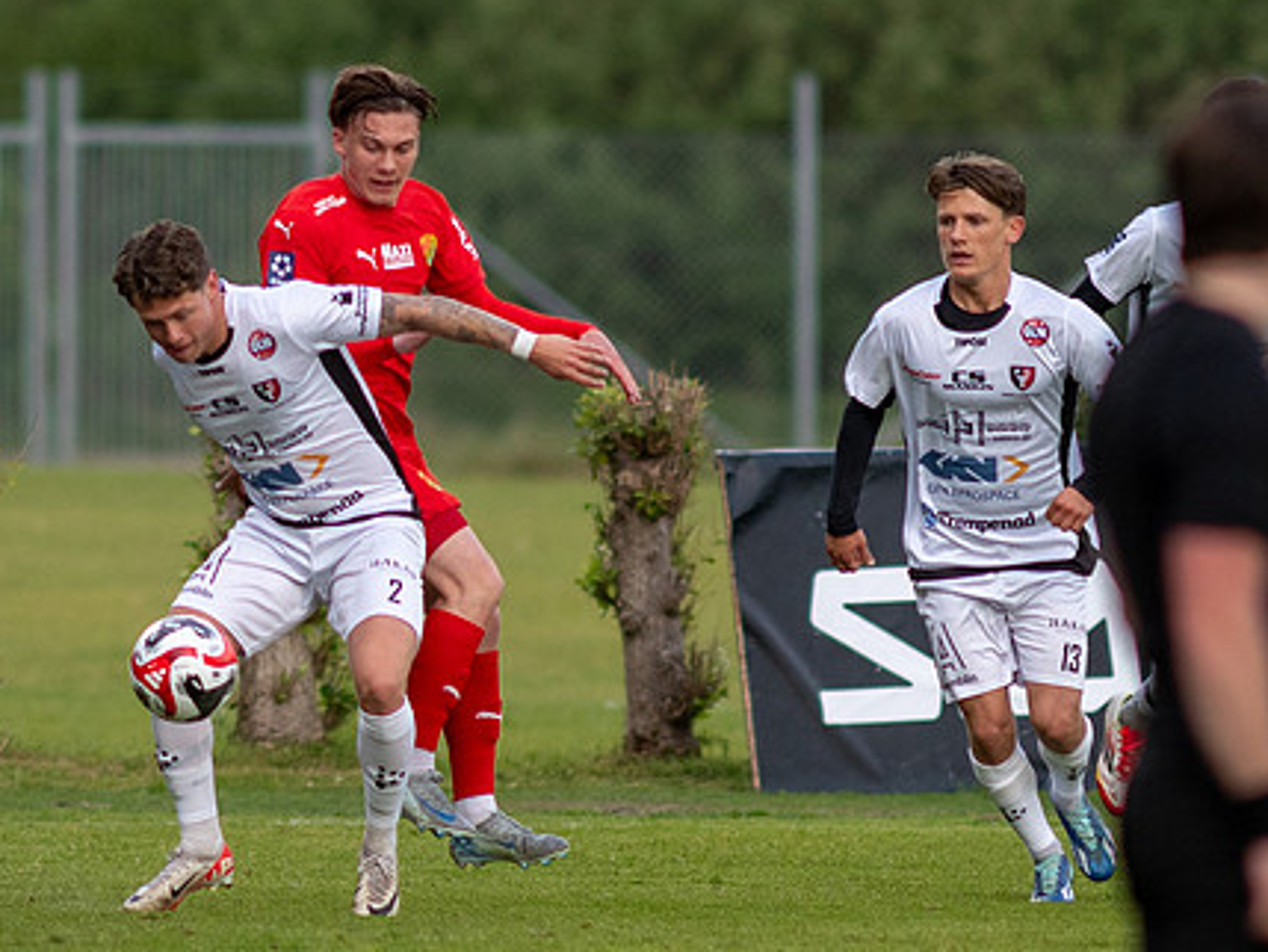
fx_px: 43712
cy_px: 613
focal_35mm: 1193
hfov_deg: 1.7
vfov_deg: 1.2
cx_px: 330
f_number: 3.2
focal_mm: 300
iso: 320
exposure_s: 1/1600
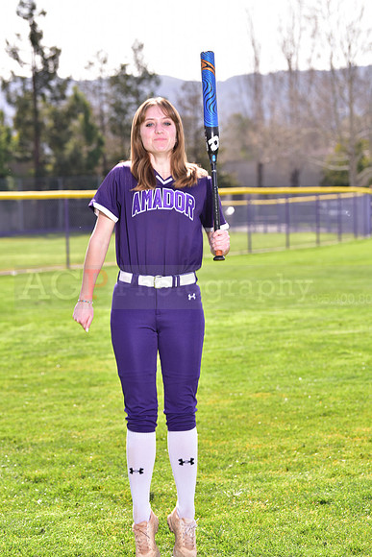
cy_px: 278
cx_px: 186
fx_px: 1626
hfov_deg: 13.0
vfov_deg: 19.5
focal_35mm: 105
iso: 100
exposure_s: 1/250
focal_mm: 105
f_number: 5
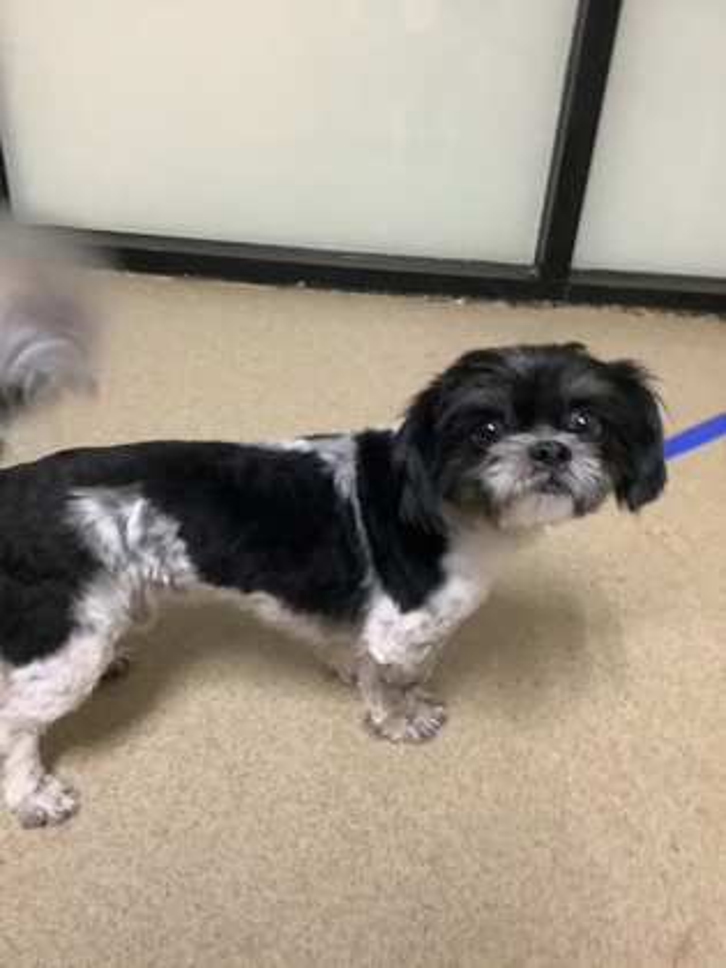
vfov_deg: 58.4
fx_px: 867
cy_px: 484
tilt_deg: -35.0
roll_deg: -3.4
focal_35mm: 31
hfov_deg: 45.4
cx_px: 363
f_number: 2.4
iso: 400
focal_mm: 3.3
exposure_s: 1/30
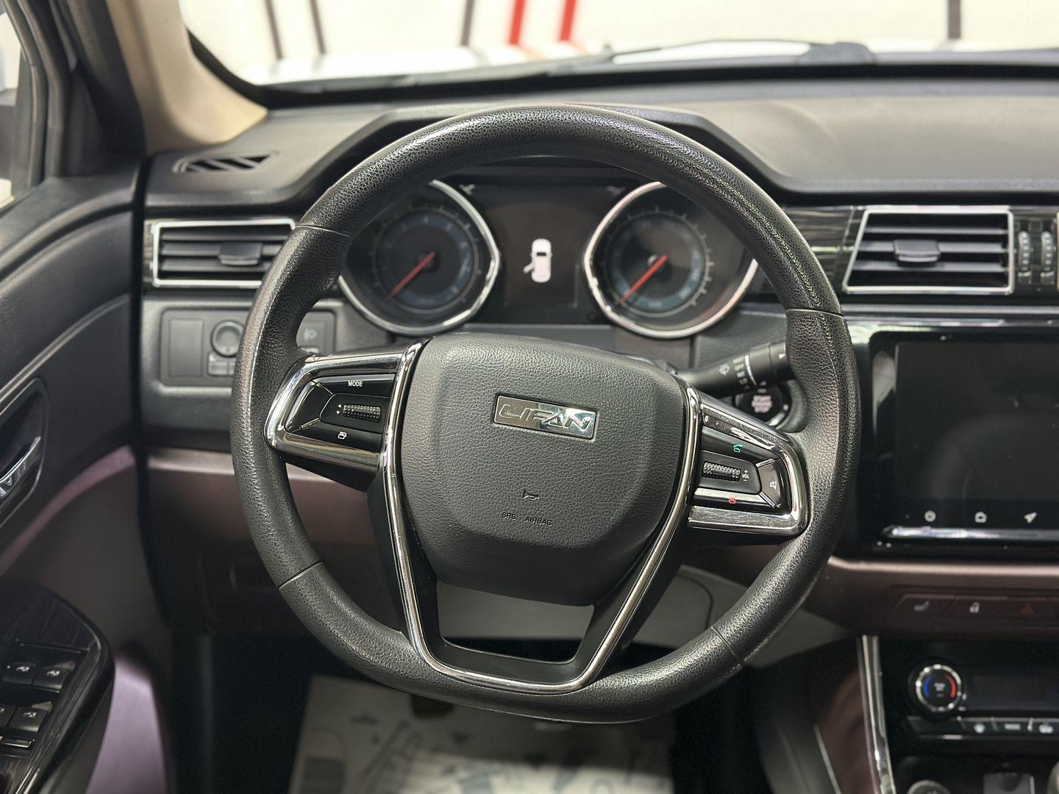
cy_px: 397
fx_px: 1468
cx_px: 530
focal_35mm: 48
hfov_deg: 39.7
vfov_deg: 30.3
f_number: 1.78
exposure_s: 1/33
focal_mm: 6.86
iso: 400
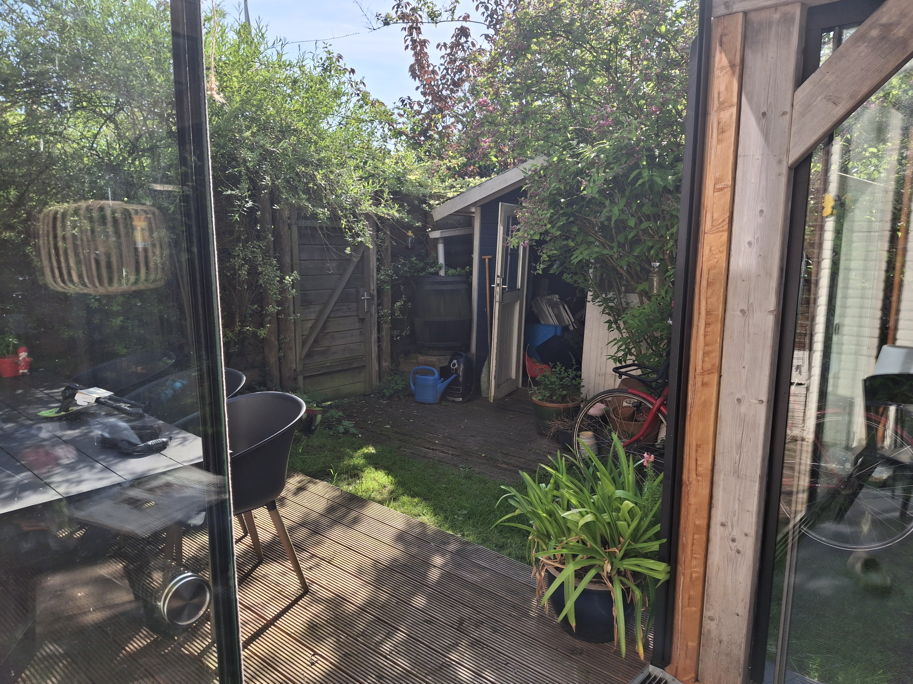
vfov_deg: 54.9
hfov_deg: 69.4
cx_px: 456
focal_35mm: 25
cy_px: 342
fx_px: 659
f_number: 1.8
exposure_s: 1/537
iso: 25
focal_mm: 4.69
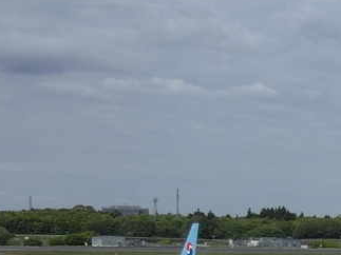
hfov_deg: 12.9
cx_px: 520
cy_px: 443
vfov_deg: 9.8
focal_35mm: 145
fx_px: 1428
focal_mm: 6.9
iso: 80
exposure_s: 1/640
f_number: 4.1
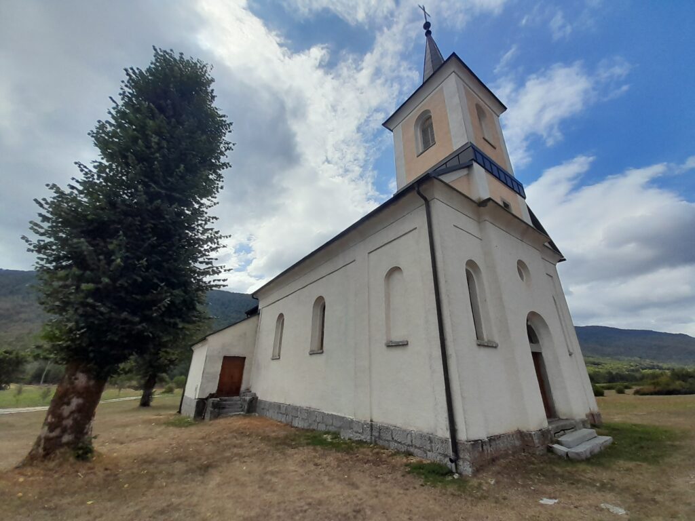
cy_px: 260
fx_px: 261
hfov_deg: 106.2
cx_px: 348
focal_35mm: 13
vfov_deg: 89.9
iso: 40
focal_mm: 1.13
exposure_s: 1/2273
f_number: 2.2
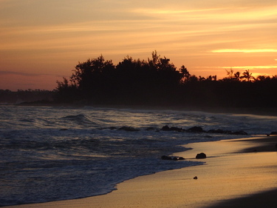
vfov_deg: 10.6
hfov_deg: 14.1
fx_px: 1120
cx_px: 183
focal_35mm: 140
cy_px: 103
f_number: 4.8
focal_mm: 17.4
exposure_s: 1/200
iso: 100
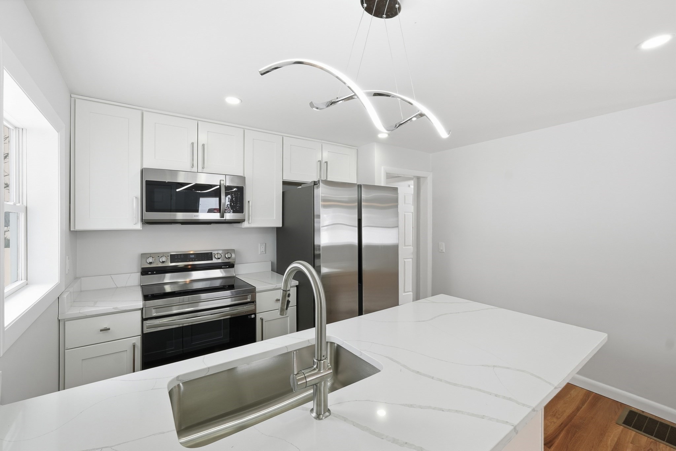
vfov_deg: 77.3
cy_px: 226
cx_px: 338
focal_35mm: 15
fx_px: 282
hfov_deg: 100.4
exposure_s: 1/6
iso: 100
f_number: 9
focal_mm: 10
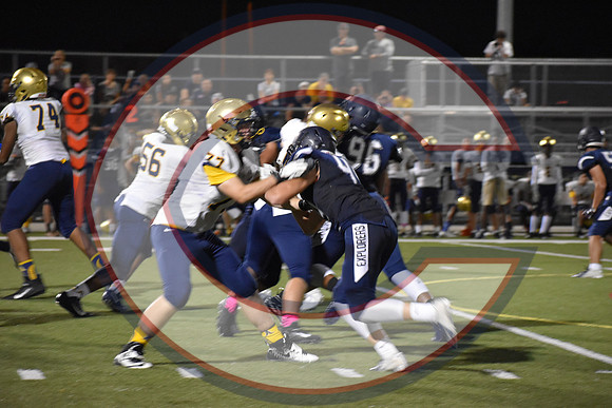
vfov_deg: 7.0
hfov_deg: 10.5
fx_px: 3316
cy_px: 204
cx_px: 306
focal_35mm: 195
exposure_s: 1/125
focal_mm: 130
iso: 4000
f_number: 4.8
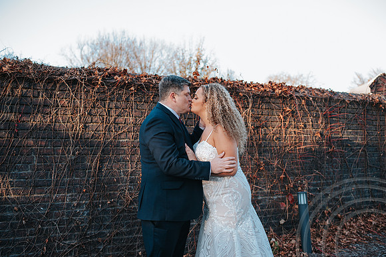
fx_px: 395
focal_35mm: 37
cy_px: 128
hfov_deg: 52.1
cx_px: 194
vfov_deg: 36.2
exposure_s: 1/500
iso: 640
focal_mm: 35
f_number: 2.8
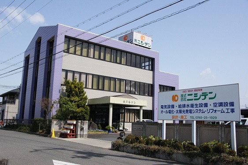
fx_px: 227
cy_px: 82
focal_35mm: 33
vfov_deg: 39.9
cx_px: 124
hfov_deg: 57.2
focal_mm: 22
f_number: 11
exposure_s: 1/1250
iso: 800
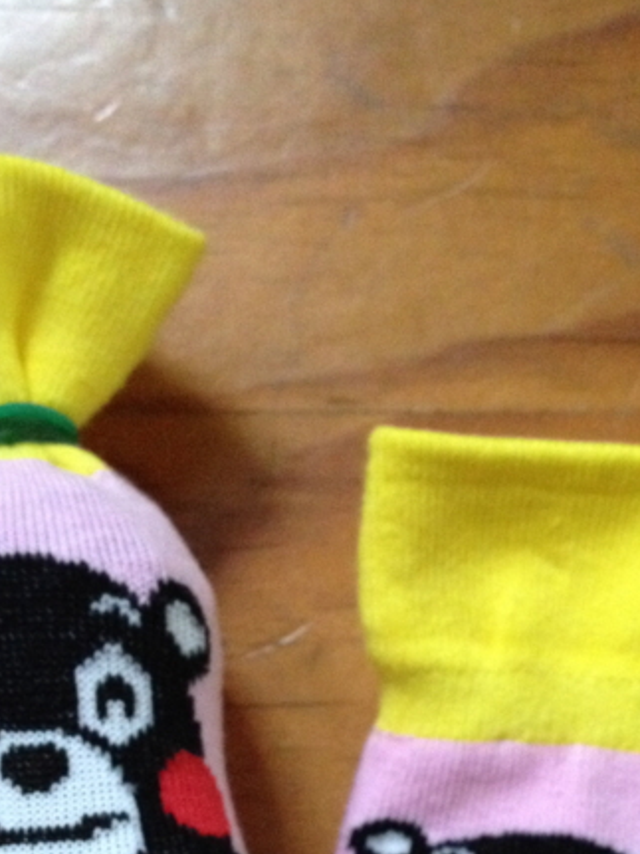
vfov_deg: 28.6
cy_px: 775
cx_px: 359
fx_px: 1603
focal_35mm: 65
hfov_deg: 22.6
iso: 500
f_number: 2.4
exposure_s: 1/15
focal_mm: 4.28
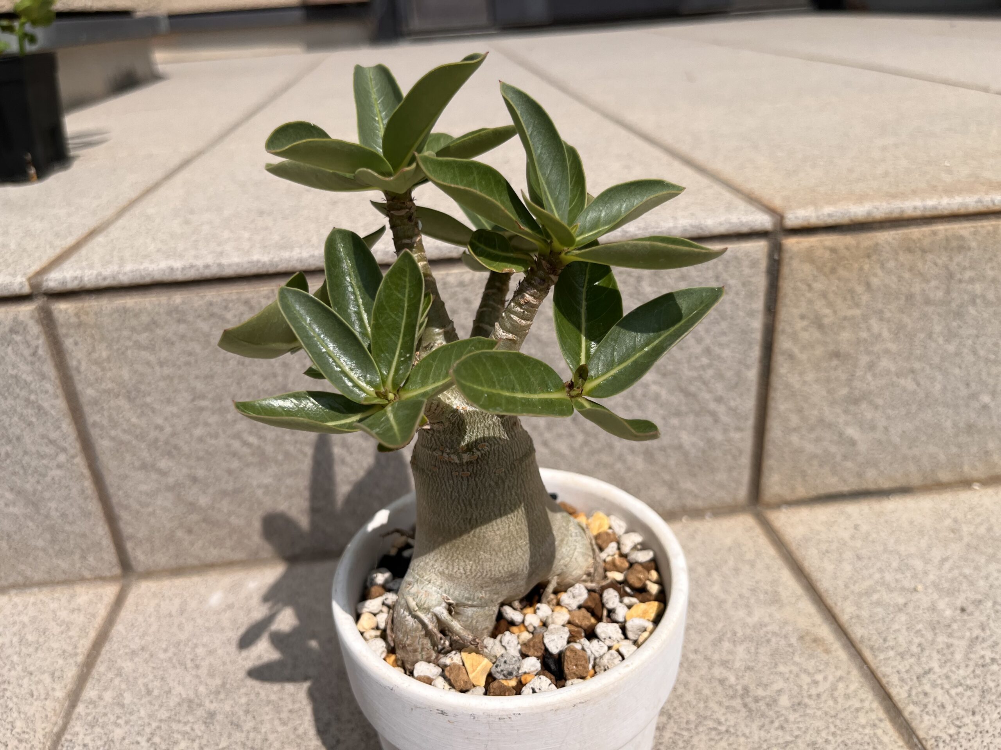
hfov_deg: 67.3
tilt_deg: -26.1
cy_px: 375
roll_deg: +3.7
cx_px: 500
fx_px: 752
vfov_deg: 53.1
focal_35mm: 26
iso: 50
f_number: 1.6
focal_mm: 5.1
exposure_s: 1/6494
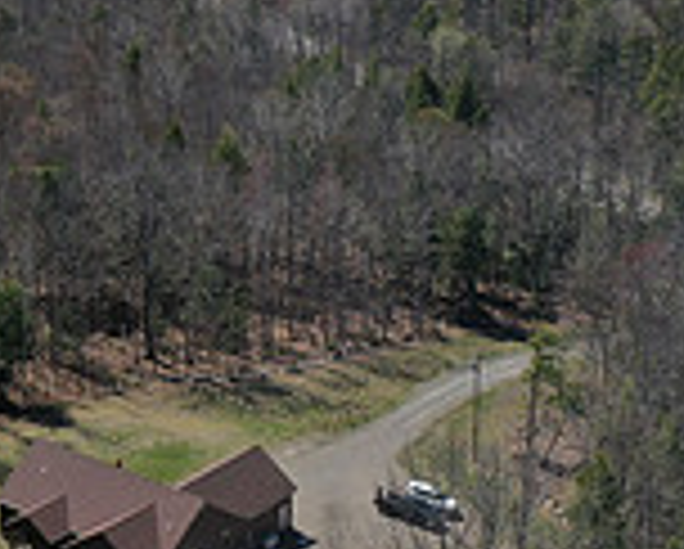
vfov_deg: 15.4
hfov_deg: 18.8
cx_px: 54
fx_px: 2027
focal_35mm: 100
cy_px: 142
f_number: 6.3
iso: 100
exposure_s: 1/500
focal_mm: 10.26
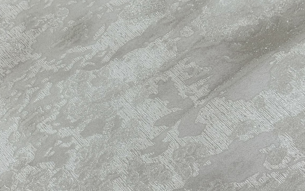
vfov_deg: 14.7
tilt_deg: -53.3
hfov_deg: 23.3
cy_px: 76
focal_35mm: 89
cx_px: 146
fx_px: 740
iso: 50
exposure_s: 1/100
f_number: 1.78
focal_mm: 6.76
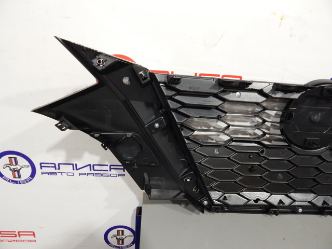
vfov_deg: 58.9
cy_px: 124
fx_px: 221
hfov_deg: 73.9
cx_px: 166
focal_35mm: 23
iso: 400
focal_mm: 4
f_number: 3
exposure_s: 1/25
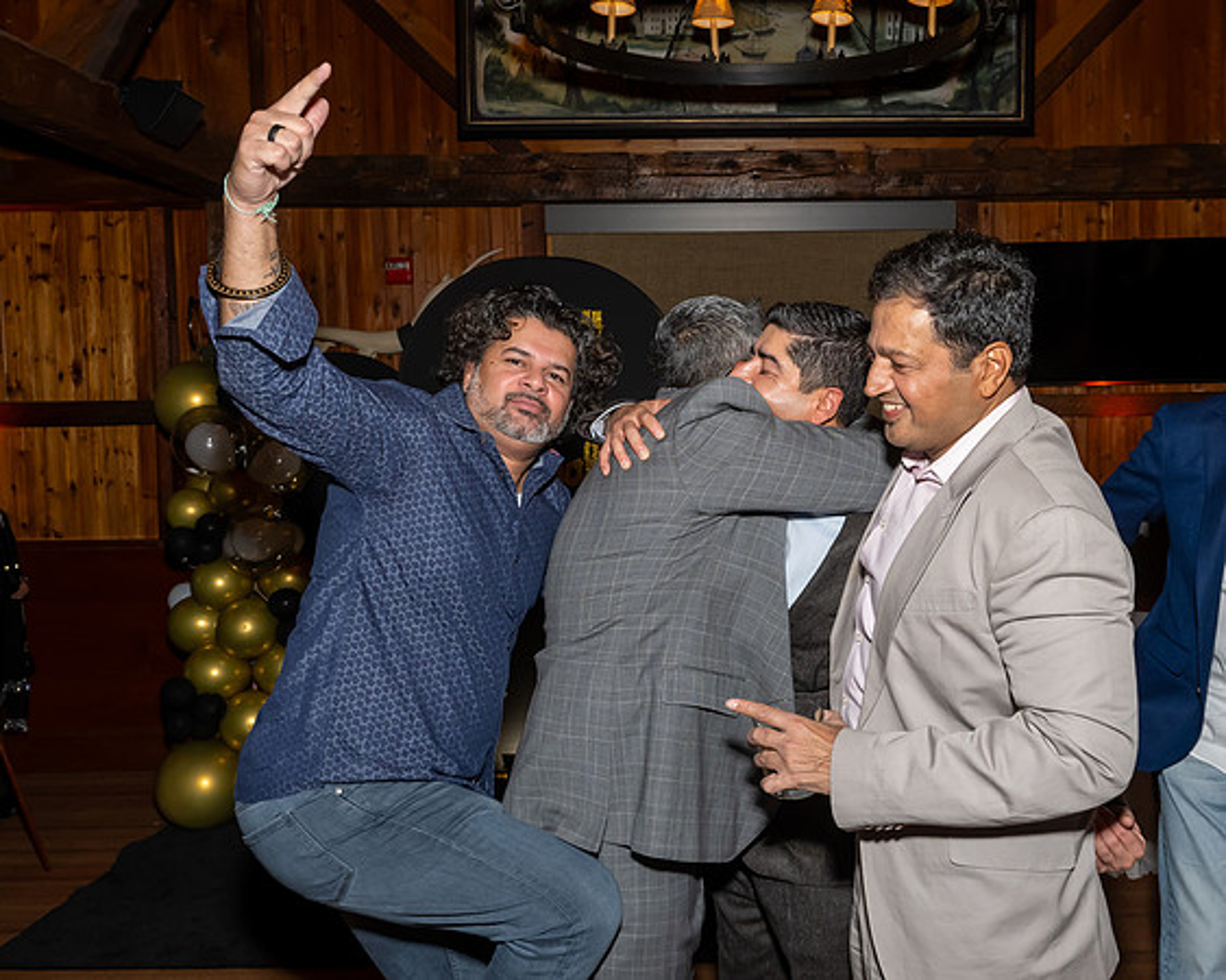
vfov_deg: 43.2
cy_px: 466
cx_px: 745
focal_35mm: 34
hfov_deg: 52.3
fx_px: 1238
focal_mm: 18
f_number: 8
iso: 800
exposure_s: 1/250
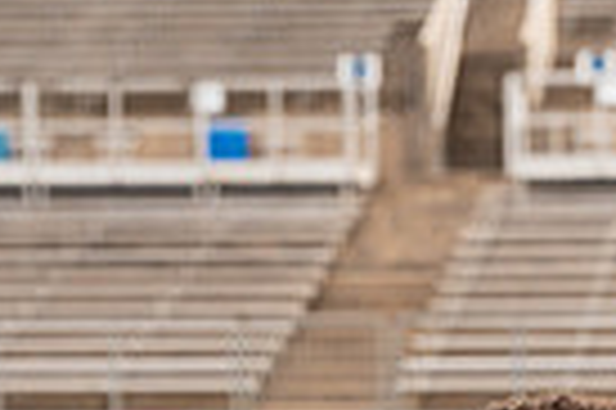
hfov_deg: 9.9
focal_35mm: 207
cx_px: 495
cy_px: 982
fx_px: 3538
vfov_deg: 6.3
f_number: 5.6
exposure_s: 1/250
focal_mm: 63
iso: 100
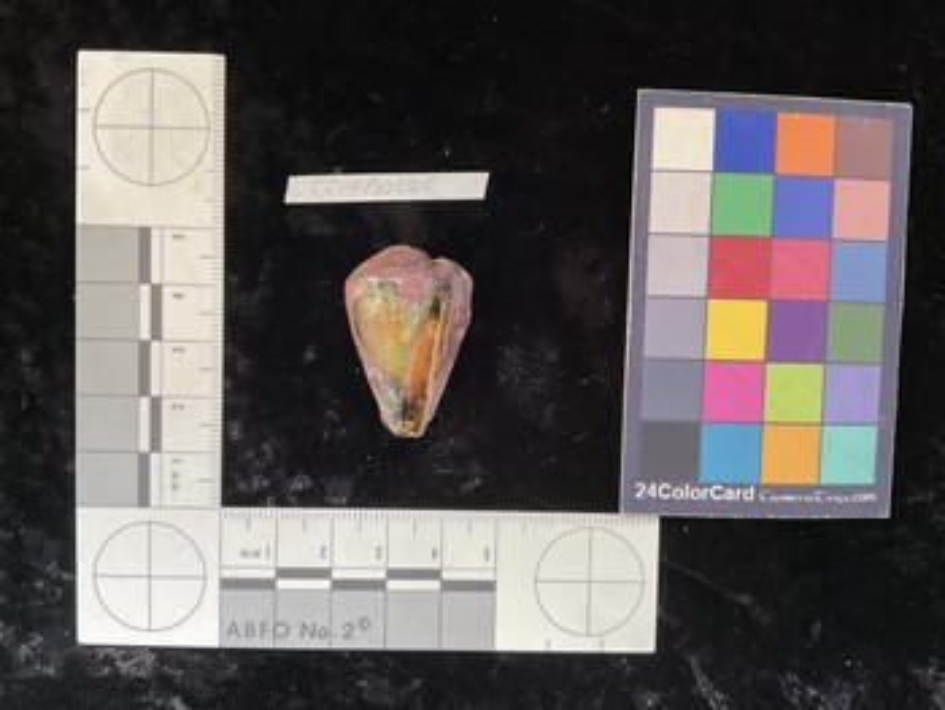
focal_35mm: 29
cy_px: 355
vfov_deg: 48.3
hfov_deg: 61.6
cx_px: 472
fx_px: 792
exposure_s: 1/60
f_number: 1.8
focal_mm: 3
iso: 80
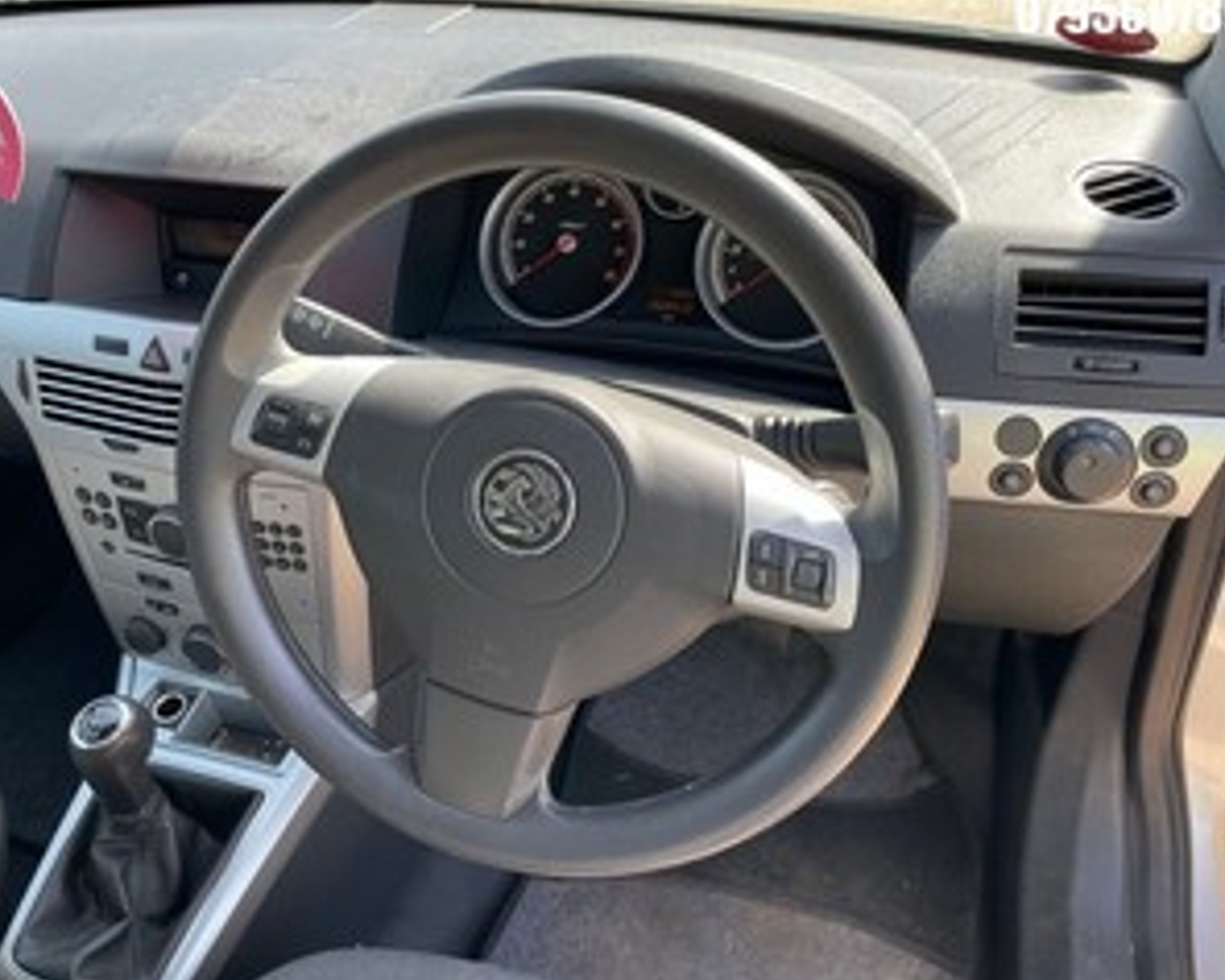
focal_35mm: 30
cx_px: 588
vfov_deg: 48.5
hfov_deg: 58.7
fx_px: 1088
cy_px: 476
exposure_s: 1/217
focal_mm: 4.2
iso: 32
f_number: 1.6
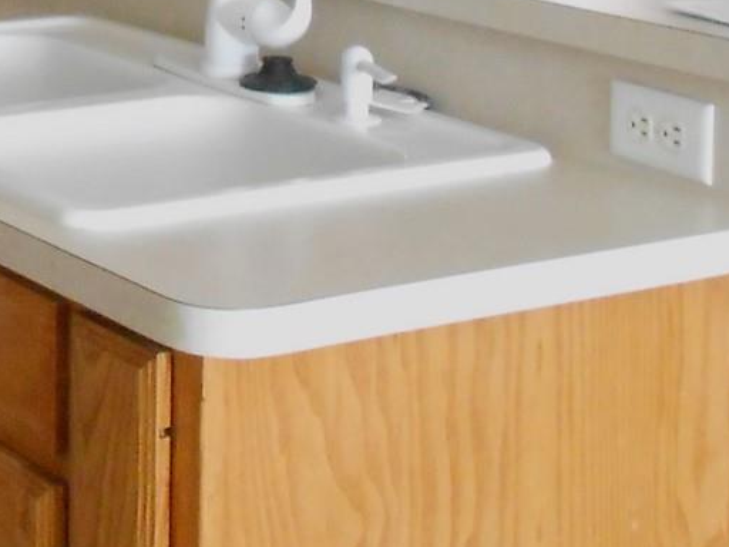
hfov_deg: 17.5
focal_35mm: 104
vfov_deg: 13.4
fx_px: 2190
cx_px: -279
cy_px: -266
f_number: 3.5
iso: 800
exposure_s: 1/30
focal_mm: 4.6
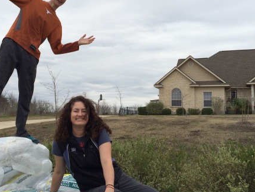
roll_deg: -1.4
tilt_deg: +6.2
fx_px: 317
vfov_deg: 33.5
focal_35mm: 43
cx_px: 106
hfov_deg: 43.7
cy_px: 81
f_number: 2.2
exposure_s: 1/1368
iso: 32
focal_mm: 4.15
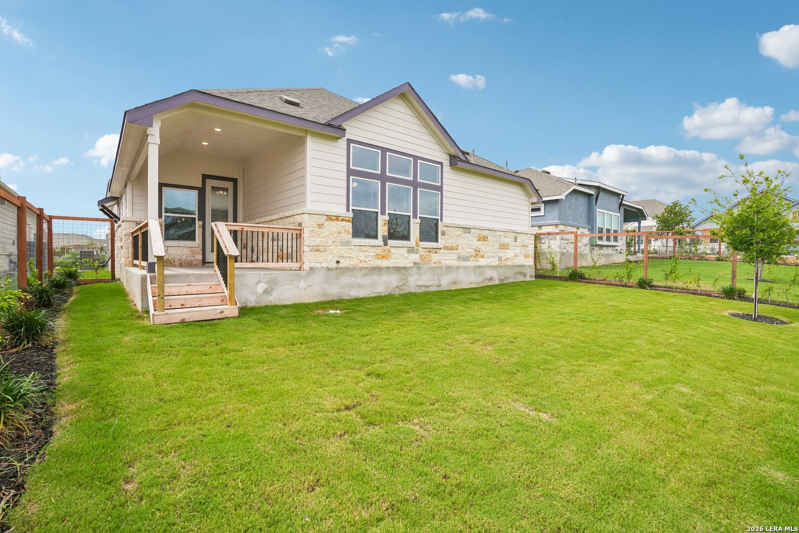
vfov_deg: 73.7
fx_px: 355
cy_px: 266
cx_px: 400
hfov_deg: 96.7
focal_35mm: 16
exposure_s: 1/350
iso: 200
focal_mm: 16
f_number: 8
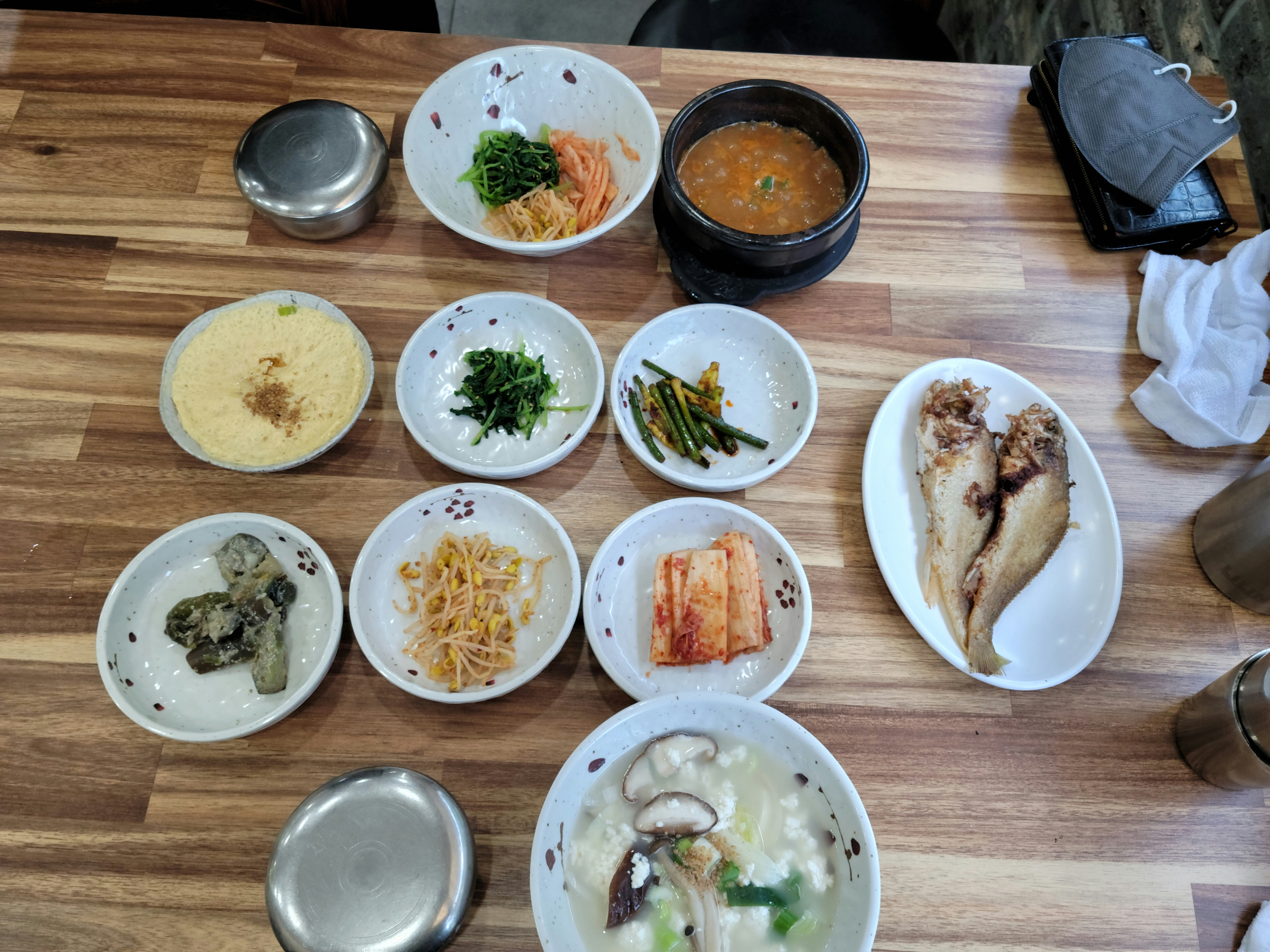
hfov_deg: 63.4
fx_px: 1027
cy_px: 476
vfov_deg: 49.7
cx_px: 635
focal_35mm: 28
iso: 100
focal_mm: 5.9
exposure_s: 1/60.2
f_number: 2
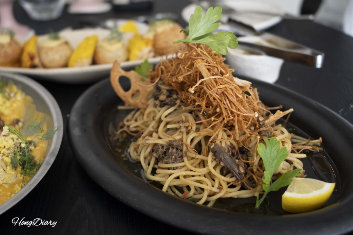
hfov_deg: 41.9
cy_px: 118
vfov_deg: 28.7
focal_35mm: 47
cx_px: 176
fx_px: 461
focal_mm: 47
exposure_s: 1/60
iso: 500
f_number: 5.6
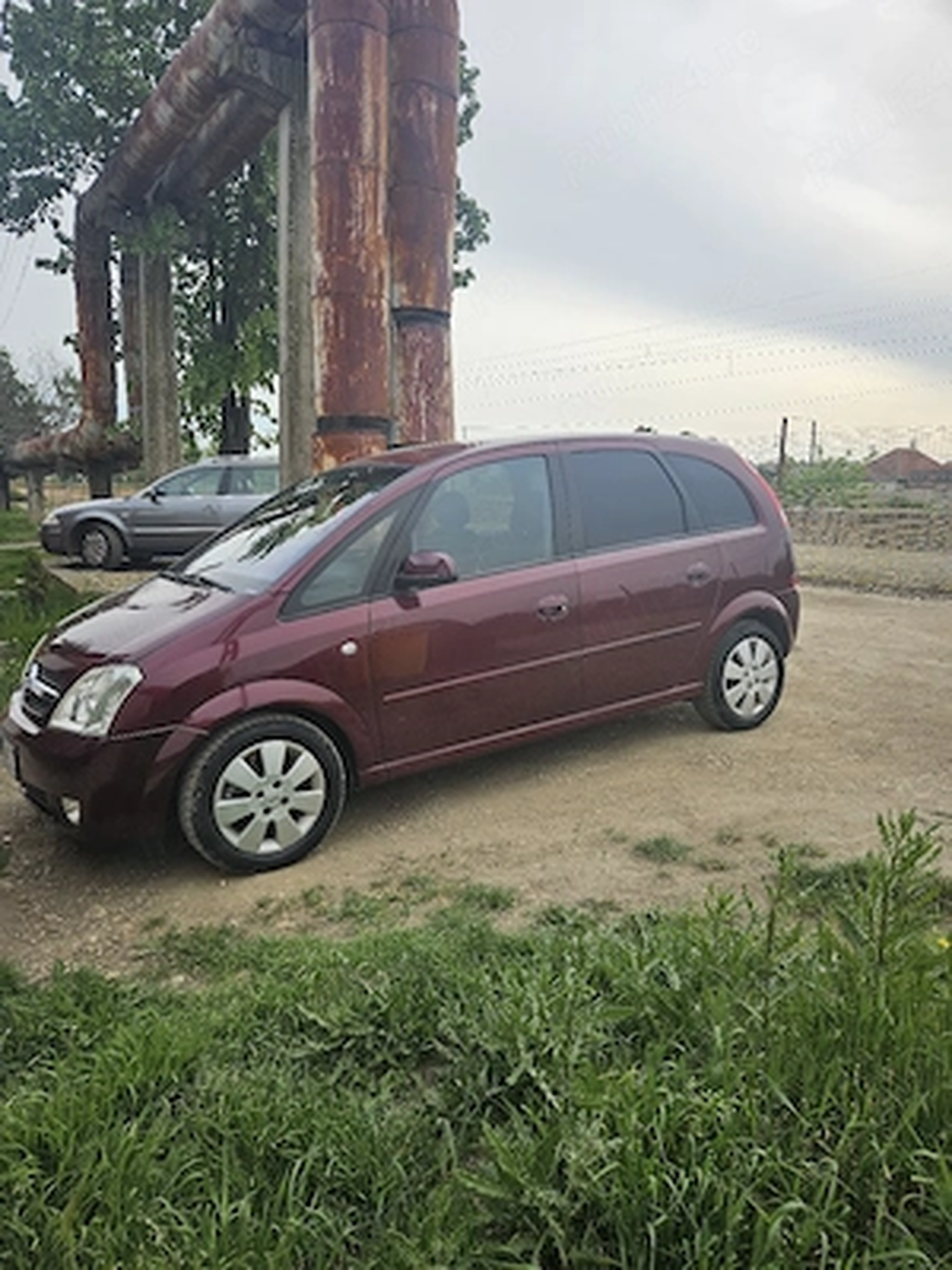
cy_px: 635
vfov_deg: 73.9
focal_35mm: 23
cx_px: 476
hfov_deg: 58.9
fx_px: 843
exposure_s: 1/1111
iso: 25
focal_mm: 5.4
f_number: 1.8
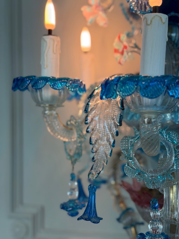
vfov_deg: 39.7
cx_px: 90
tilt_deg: +2.0
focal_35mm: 48
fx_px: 331
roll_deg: +0.8
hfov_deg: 30.3
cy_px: 120
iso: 100
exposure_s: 1/100
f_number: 1.78
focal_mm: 6.76
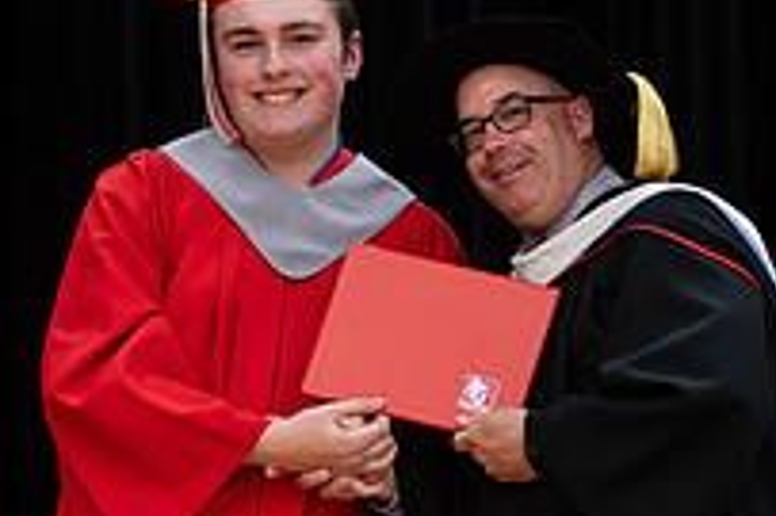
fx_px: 6784
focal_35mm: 315
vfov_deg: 4.3
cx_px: 202
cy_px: 616
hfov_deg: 6.5
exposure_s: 1/200
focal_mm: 85
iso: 1000
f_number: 2.8
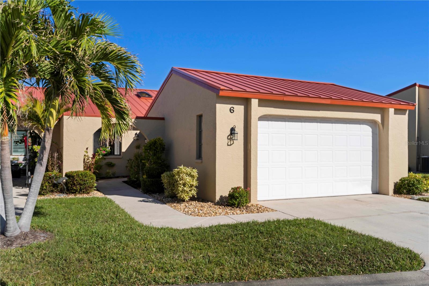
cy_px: 143
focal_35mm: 32
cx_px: 214
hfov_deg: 58.7
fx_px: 381
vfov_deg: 41.1
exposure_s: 1/400
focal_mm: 32
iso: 200
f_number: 8
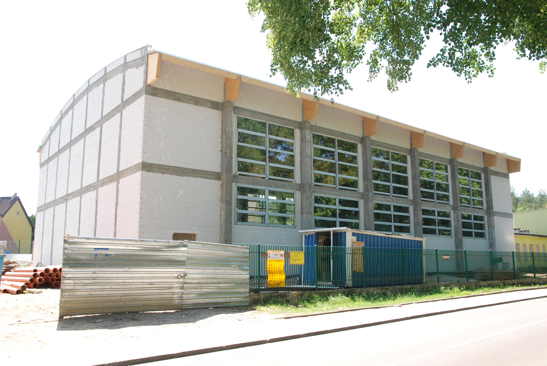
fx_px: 479
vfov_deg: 41.8
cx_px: 274
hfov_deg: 59.4
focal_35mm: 32
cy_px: 183
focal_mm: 21
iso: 320
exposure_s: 1/200
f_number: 7.1
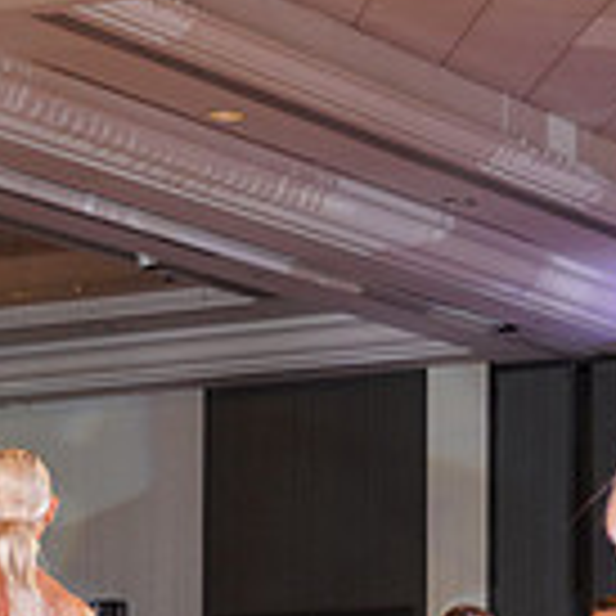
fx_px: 2899
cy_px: 654
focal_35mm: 144
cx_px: 1120
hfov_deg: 11.3
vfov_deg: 12.0
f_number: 5
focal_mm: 40
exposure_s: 1/160
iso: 1600
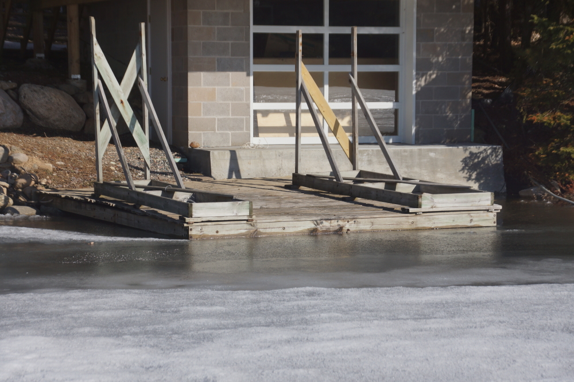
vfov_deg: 15.2
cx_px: 287
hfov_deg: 22.6
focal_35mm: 90
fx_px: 1434
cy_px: 191
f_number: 7.1
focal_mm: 60
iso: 100
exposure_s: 1/200
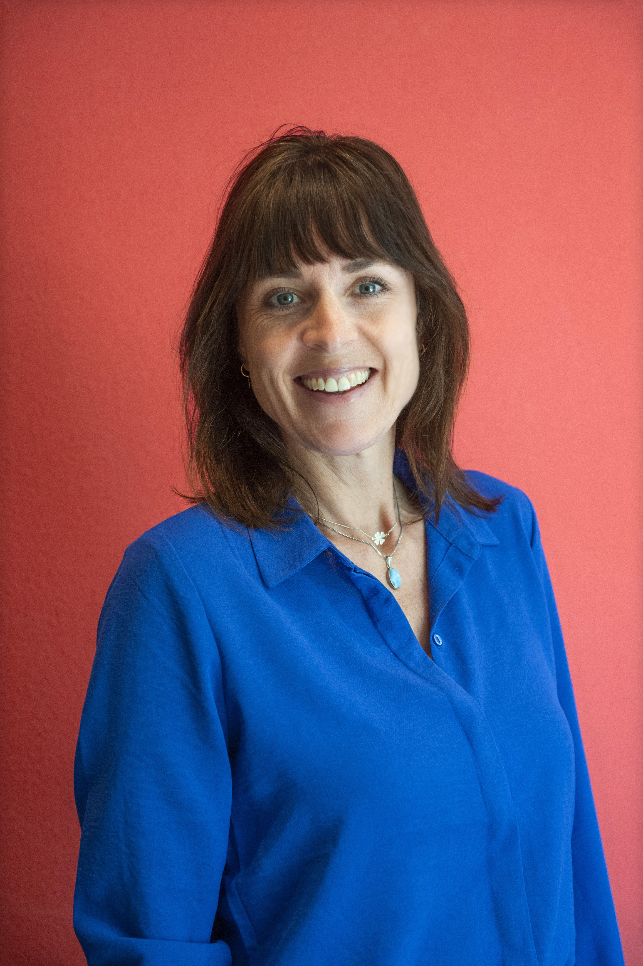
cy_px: 483
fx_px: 1878
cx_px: 322
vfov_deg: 28.9
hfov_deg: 19.4
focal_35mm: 70
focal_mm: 70
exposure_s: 1/200
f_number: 4
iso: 1250
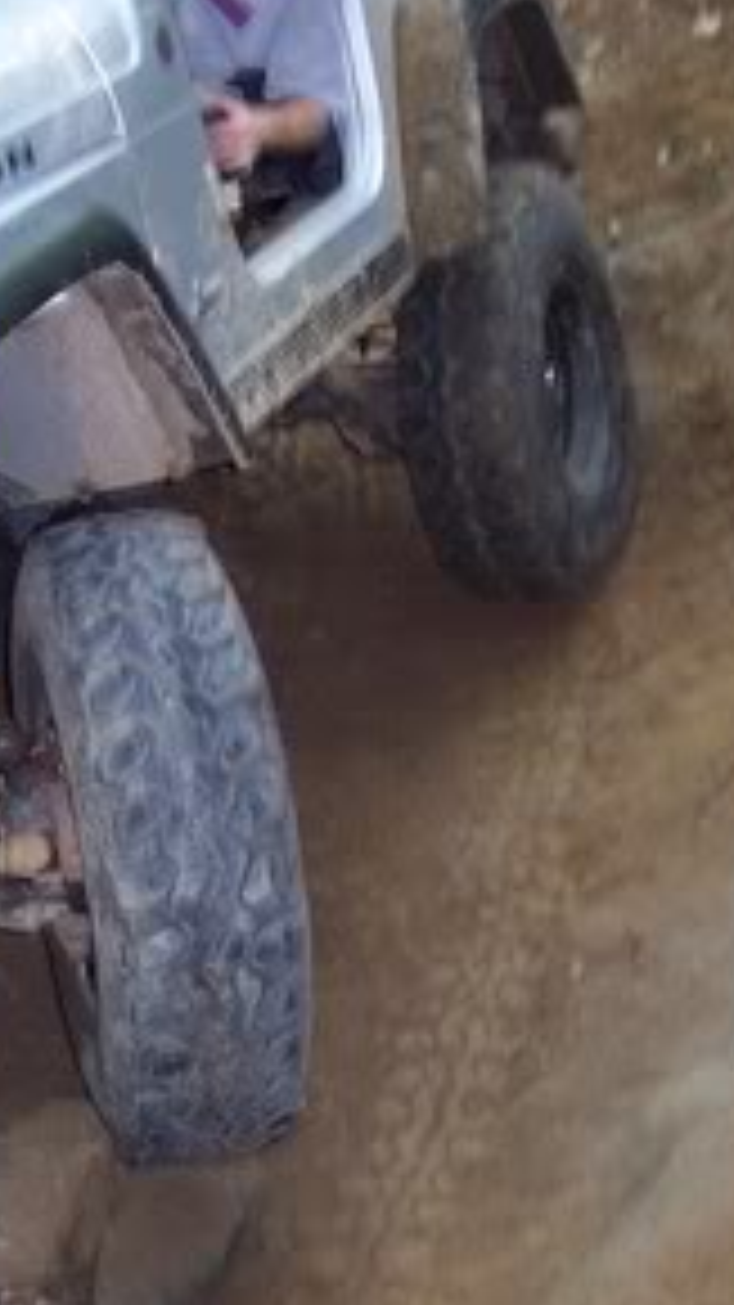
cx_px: 164
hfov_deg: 13.1
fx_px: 3185
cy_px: 682
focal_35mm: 92
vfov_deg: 23.2
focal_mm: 8
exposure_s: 1/30
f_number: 2.8
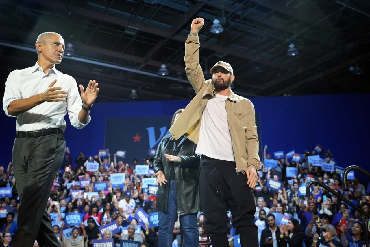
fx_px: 349
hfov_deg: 55.8
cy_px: 124
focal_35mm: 34
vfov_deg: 38.9
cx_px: 185
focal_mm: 34
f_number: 2.8
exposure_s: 1/800
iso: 3200
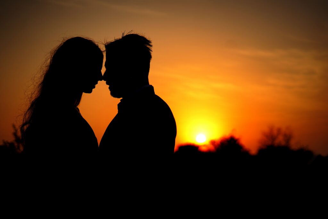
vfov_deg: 27.0
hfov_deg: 39.6
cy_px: 110
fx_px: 456
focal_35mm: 50
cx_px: 164
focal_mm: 50
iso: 100
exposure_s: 1/5000
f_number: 2
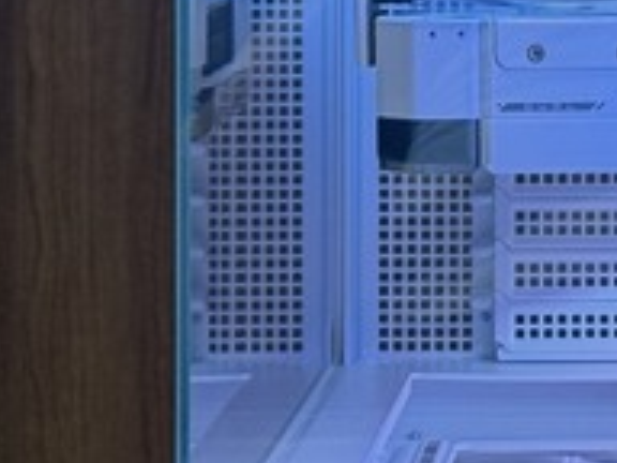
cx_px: 688
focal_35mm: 195
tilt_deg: -1.8
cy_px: -79
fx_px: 3476
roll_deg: +0.0
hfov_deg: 10.0
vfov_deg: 7.6
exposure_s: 1/46
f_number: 1.78
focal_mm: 6.76
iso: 200
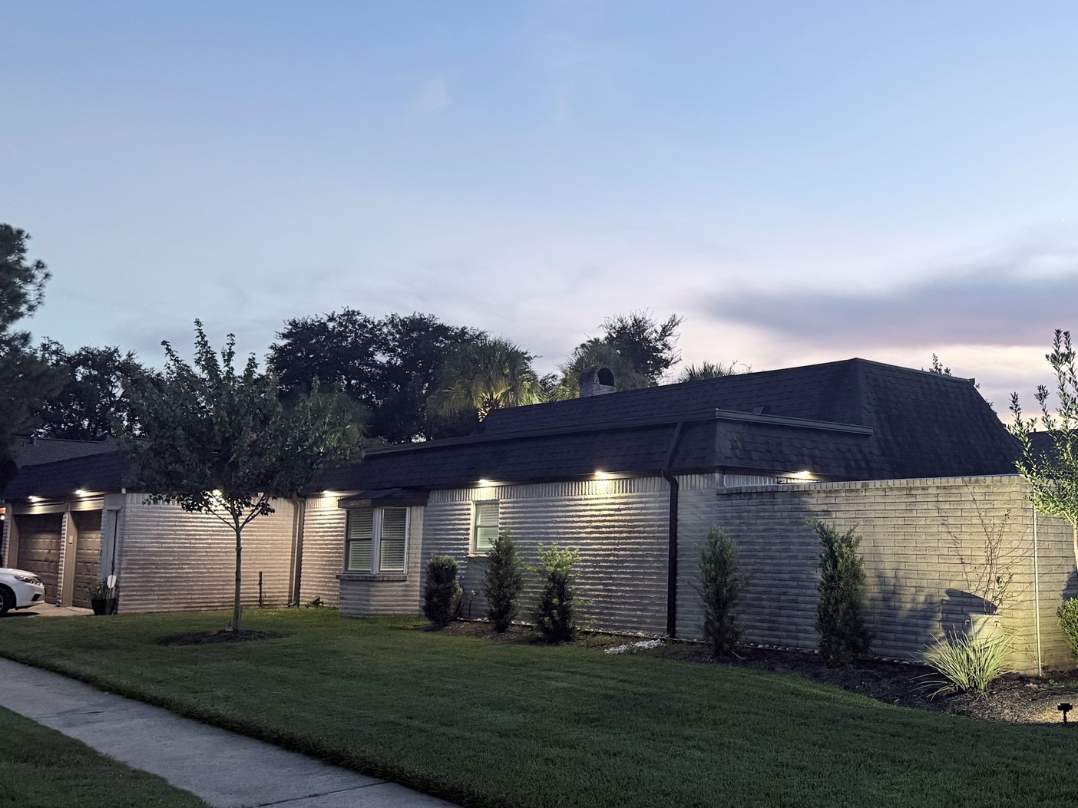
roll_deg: -1.0
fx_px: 1090
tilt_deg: +7.6
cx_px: 772
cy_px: 410
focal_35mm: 35
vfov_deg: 40.7
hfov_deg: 51.0
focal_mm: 6.76
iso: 320
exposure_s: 1/60
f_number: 1.78
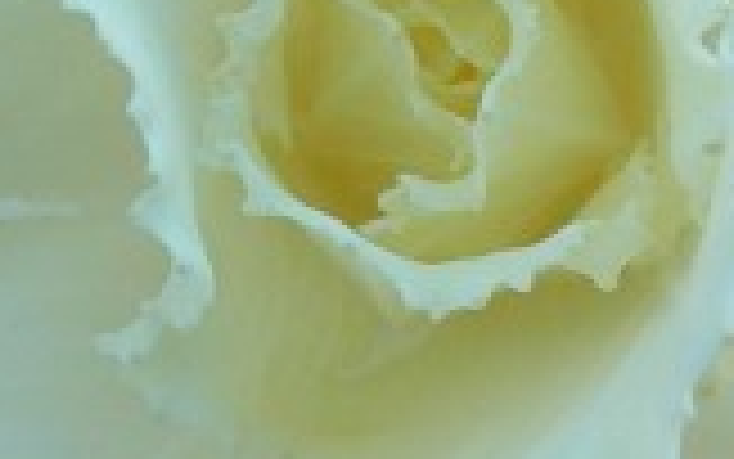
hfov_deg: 15.7
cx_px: 439
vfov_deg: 9.9
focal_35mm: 133
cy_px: 230
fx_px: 2661
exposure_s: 1/230
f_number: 2.8
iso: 50
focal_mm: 7.8
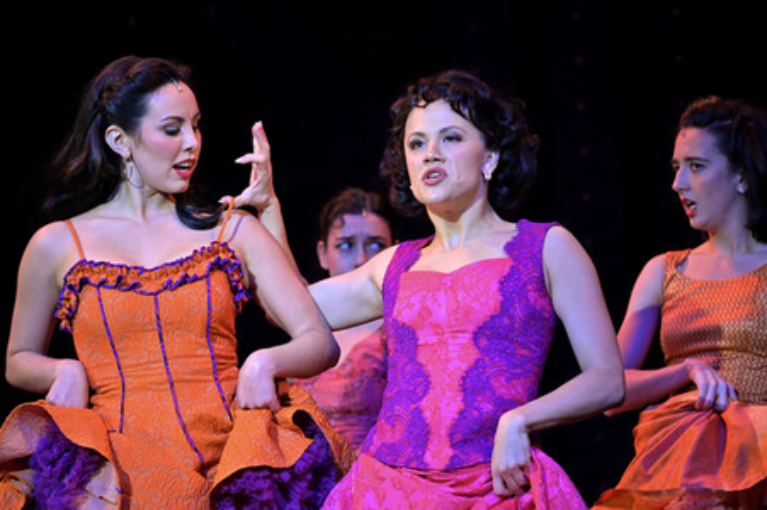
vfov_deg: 5.7
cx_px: 384
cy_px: 255
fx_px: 5109
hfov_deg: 8.6
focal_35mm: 240
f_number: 5.6
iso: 640
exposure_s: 1/100
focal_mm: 240
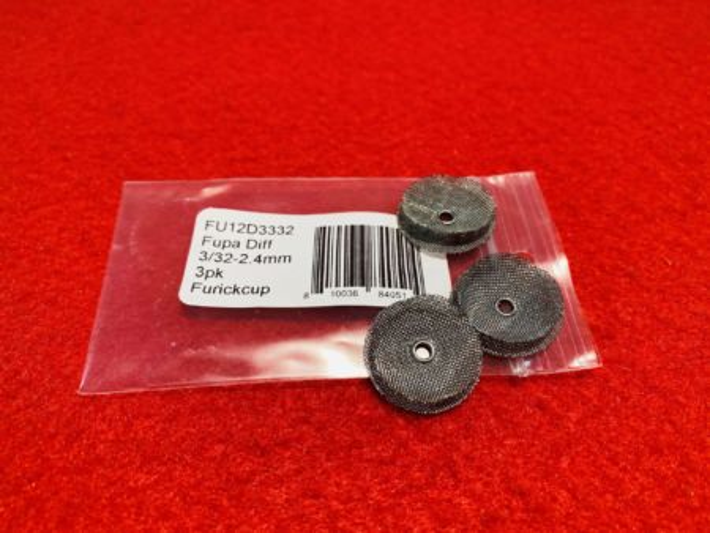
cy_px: 266
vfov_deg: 53.1
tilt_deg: -50.9
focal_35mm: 26
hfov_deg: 67.3
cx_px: 355
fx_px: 534
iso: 80
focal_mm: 4.25
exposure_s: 1/100
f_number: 1.8
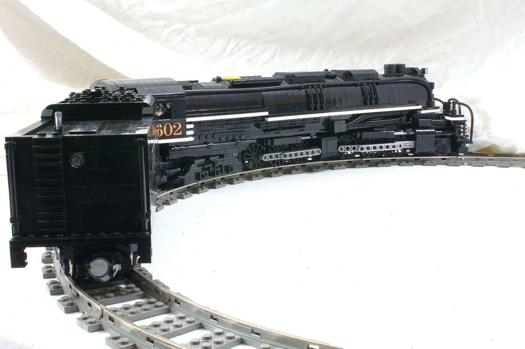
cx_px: 257
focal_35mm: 47
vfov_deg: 28.6
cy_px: 176
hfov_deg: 41.9
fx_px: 685
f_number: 32
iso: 100
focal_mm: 30
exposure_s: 20
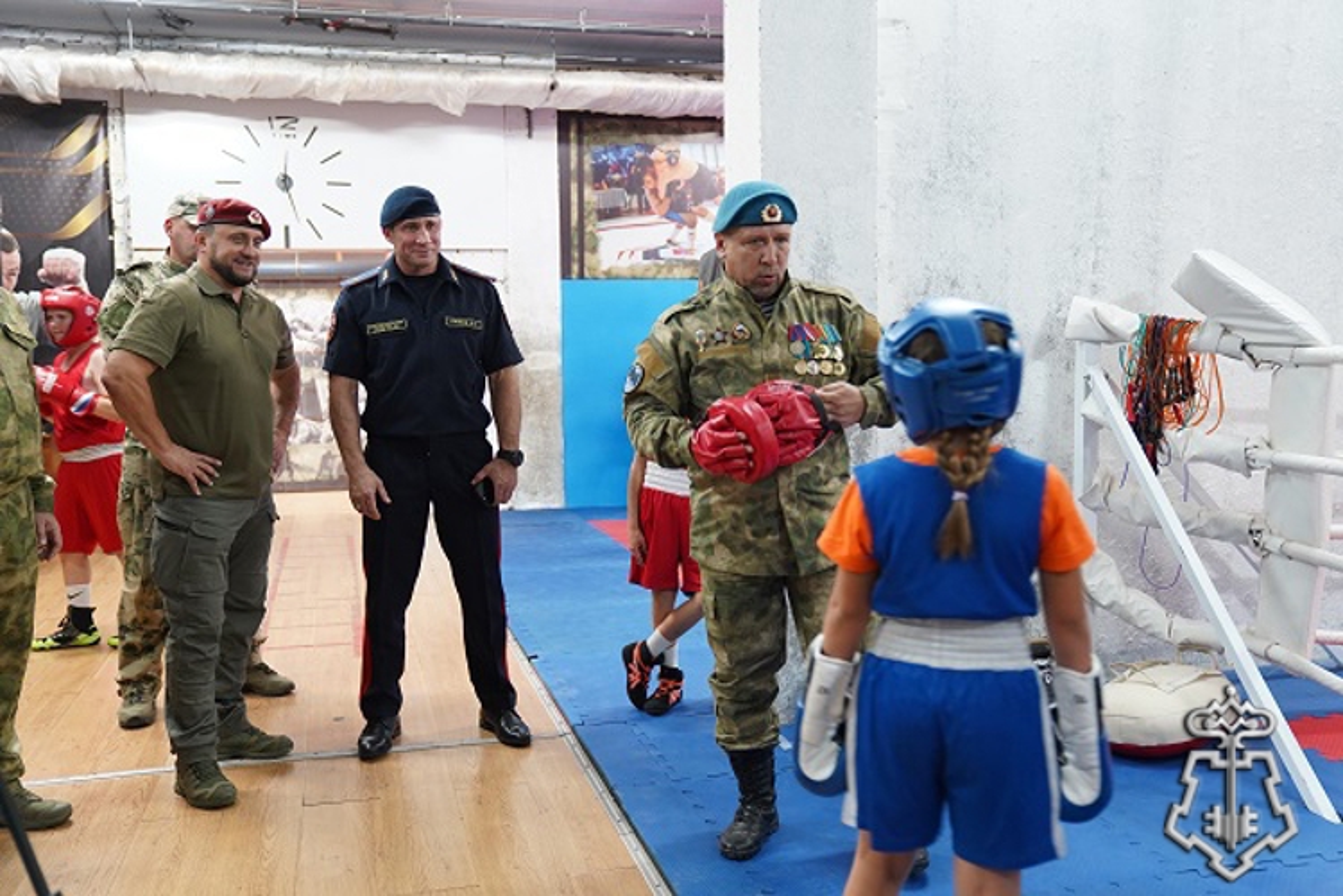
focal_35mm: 33
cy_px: 448
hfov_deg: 57.2
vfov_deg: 40.0
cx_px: 672
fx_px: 1231
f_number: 2.8
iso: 2000
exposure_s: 1/40
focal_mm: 33
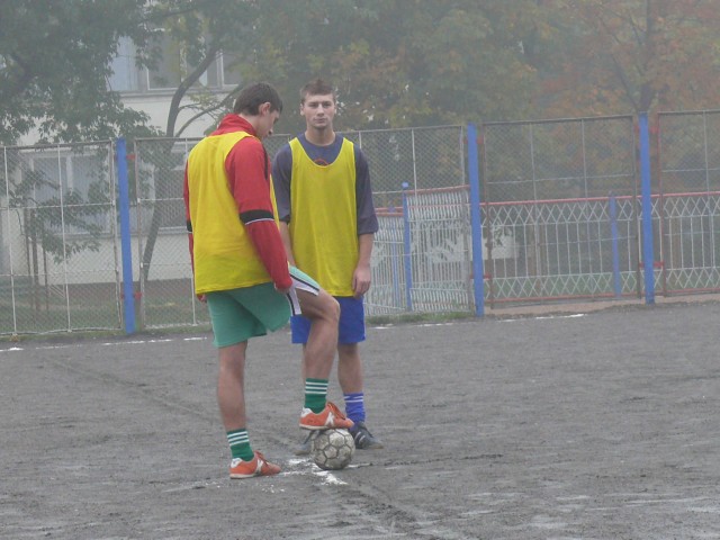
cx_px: 360
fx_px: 3370
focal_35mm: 162
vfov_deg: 9.2
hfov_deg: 12.2
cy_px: 270
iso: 200
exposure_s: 1/125
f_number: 3.2
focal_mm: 19.2
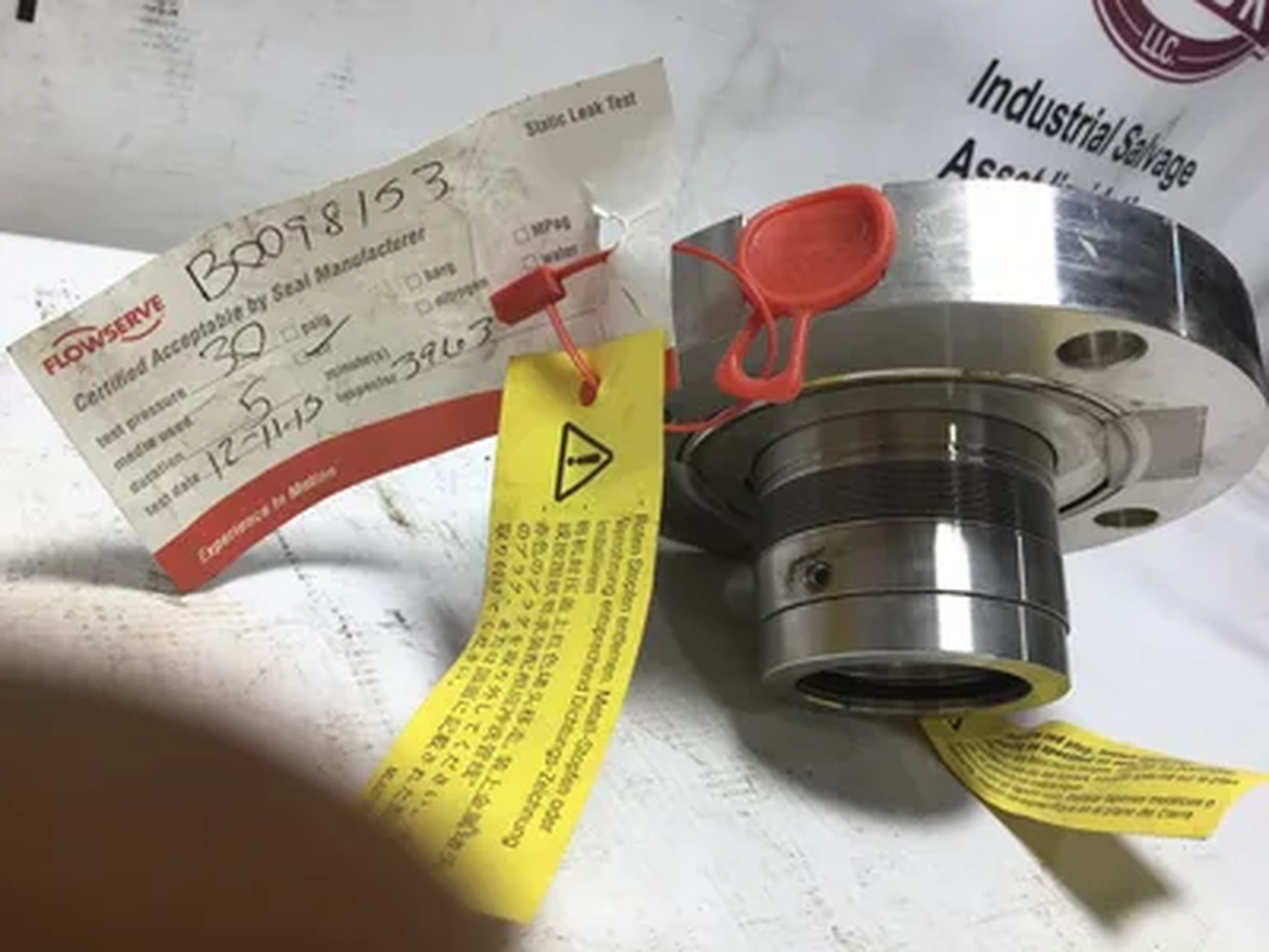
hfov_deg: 58.4
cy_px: 476
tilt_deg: -23.1
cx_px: 634
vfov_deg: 45.4
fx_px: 1136
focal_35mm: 31
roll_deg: -22.4
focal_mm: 3.3
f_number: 2.4
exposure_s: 1/120
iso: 25
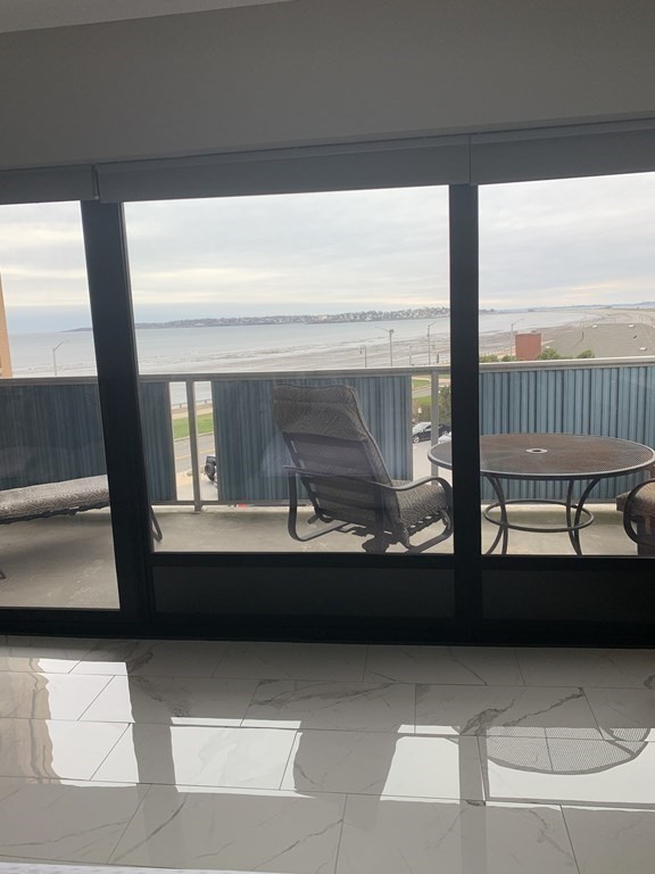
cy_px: 437
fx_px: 656
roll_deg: +2.3
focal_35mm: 26
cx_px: 328
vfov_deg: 67.3
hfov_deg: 53.1
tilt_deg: -7.5
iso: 25
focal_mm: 4.25
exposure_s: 1/154
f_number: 1.8
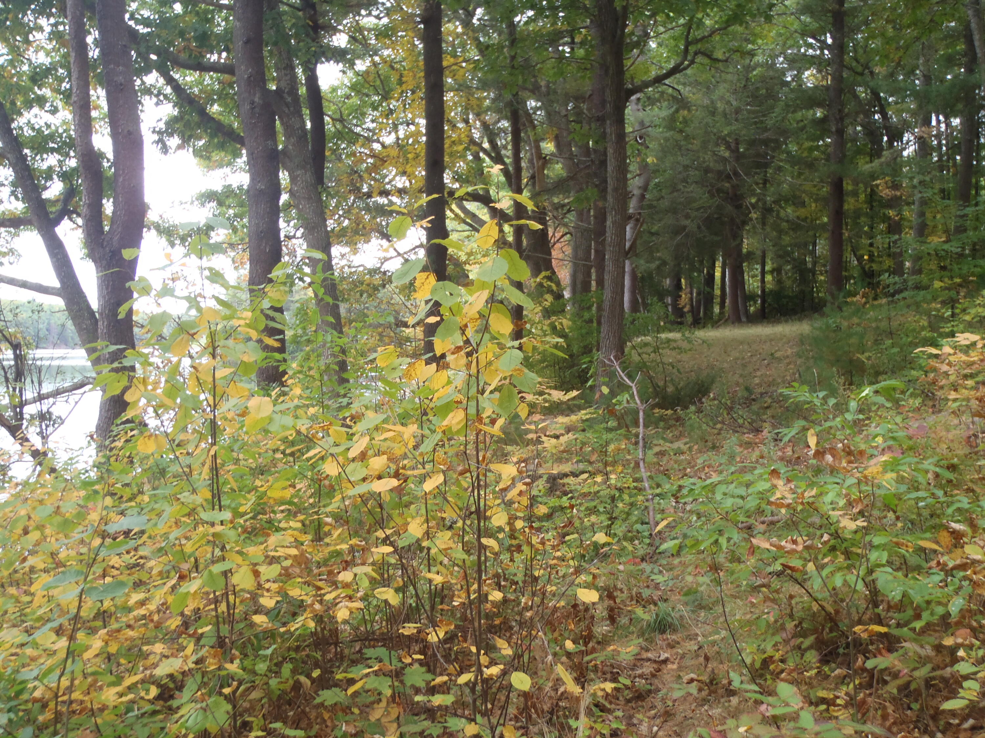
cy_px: 369
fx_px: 1024
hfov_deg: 51.4
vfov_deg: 39.7
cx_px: 492
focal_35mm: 36
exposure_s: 1/40
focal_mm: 6.53
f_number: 4.1
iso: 100
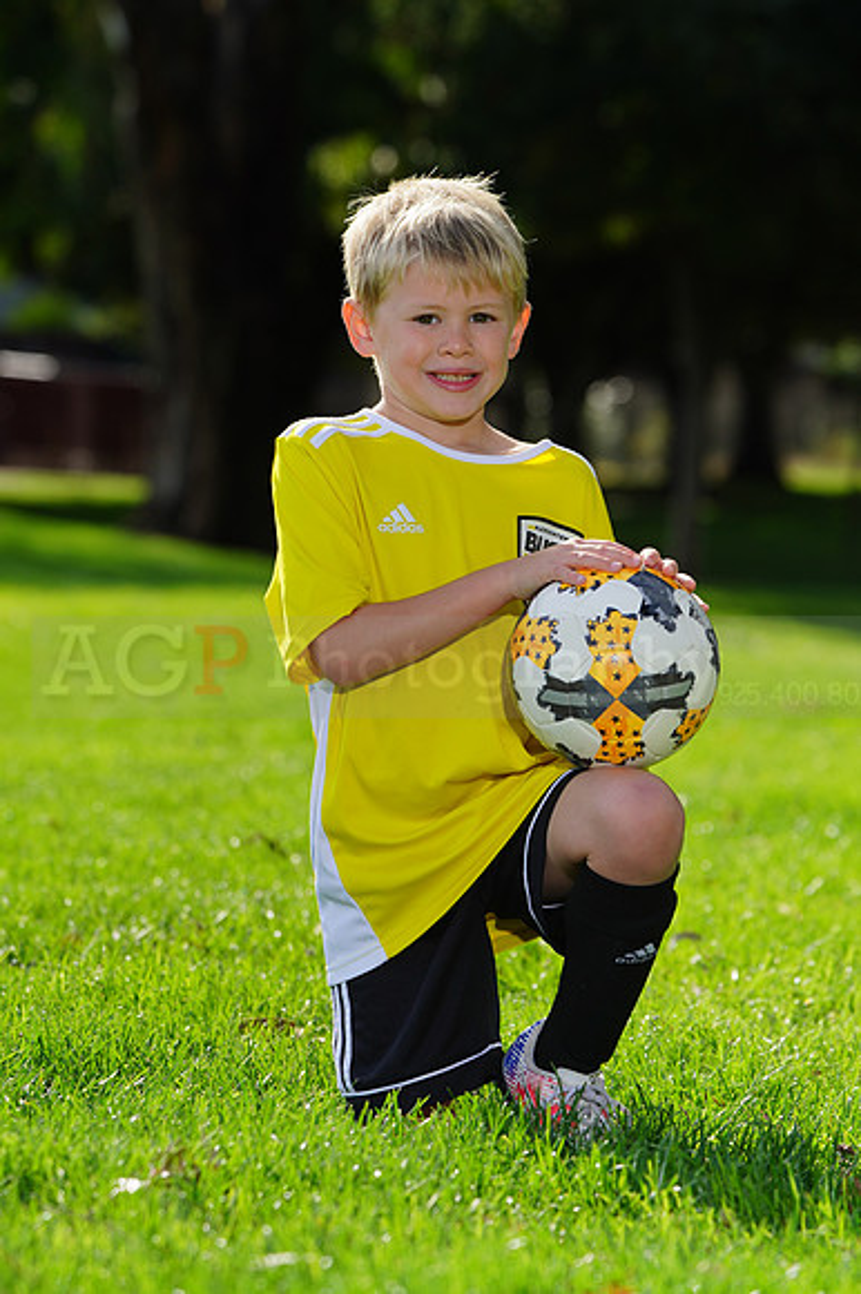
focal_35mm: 209
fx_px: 7506
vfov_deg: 9.9
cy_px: 647
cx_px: 430
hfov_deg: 6.6
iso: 100
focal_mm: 209
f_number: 8
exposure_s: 1/200
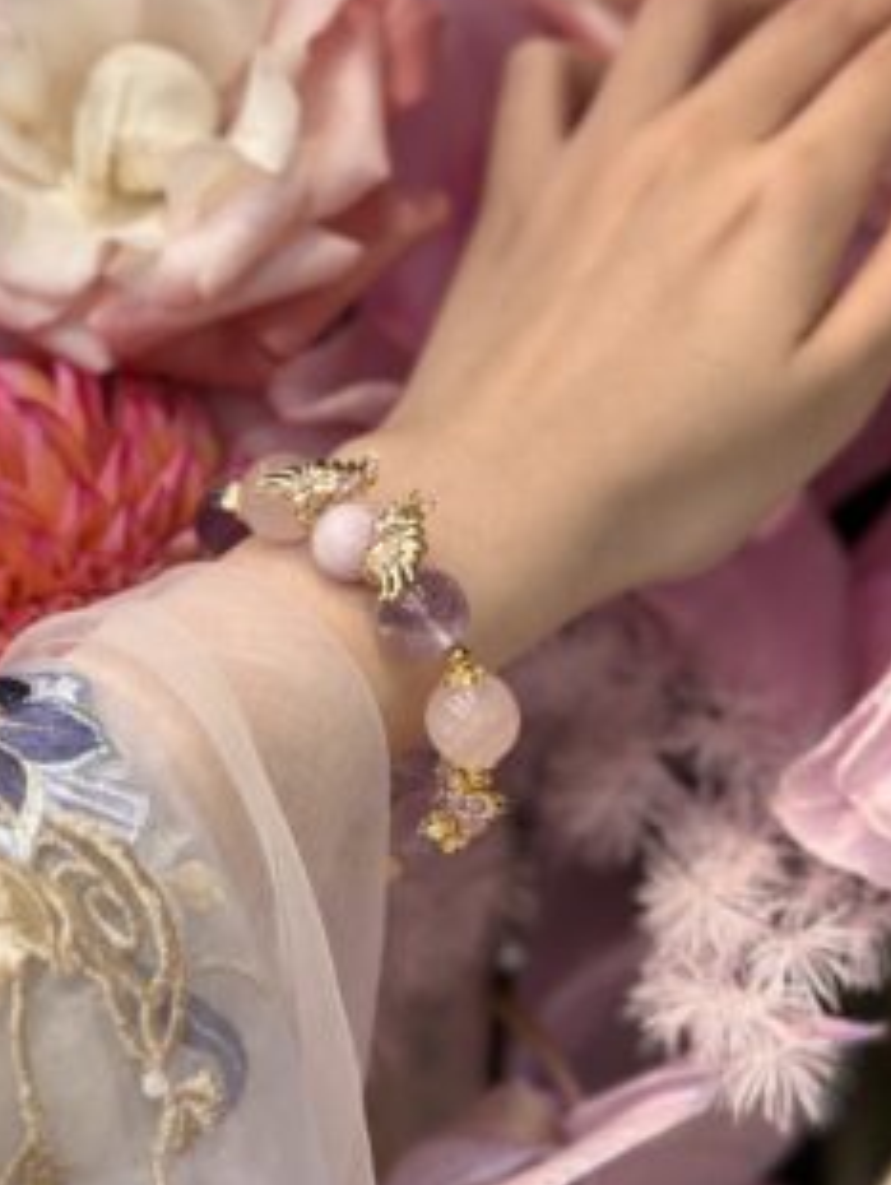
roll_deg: -2.2
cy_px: 520
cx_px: 402
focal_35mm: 67
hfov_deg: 22.0
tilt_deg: -22.4
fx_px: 2296
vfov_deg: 28.9
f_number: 1.6
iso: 32
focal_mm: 5.96
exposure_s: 1/359
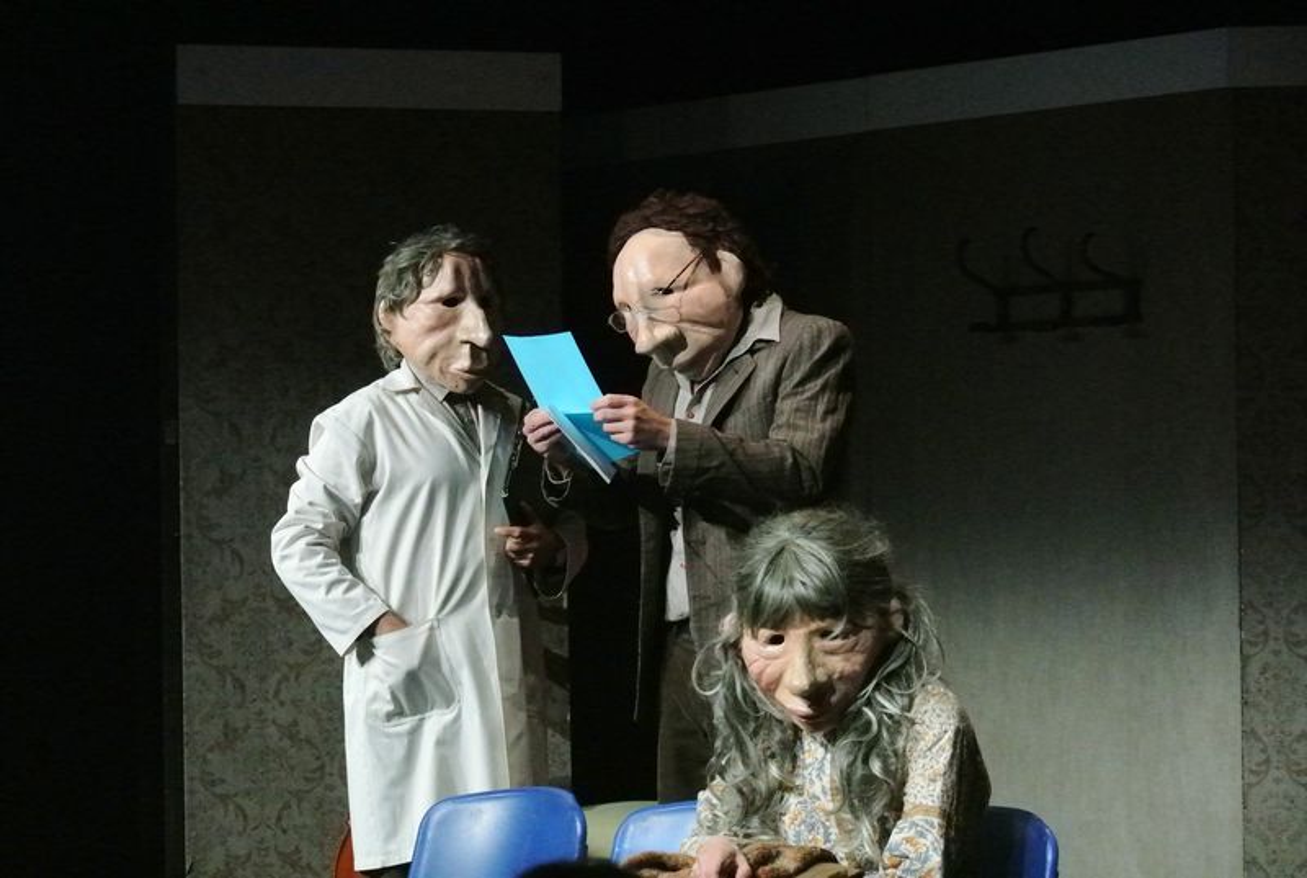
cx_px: 654
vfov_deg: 13.4
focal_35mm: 103
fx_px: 3747
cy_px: 439
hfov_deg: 19.8
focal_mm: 38.5
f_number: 4
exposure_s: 1/125
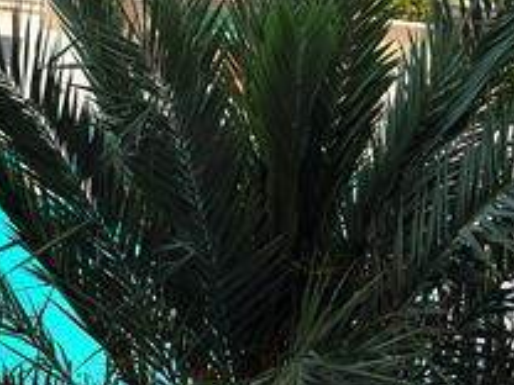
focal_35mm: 74
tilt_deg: -15.1
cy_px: -183
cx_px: -104
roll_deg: -2.7
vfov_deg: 17.9
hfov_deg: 24.0
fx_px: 1099
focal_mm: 6.76
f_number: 1.78
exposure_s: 1/5882
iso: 80
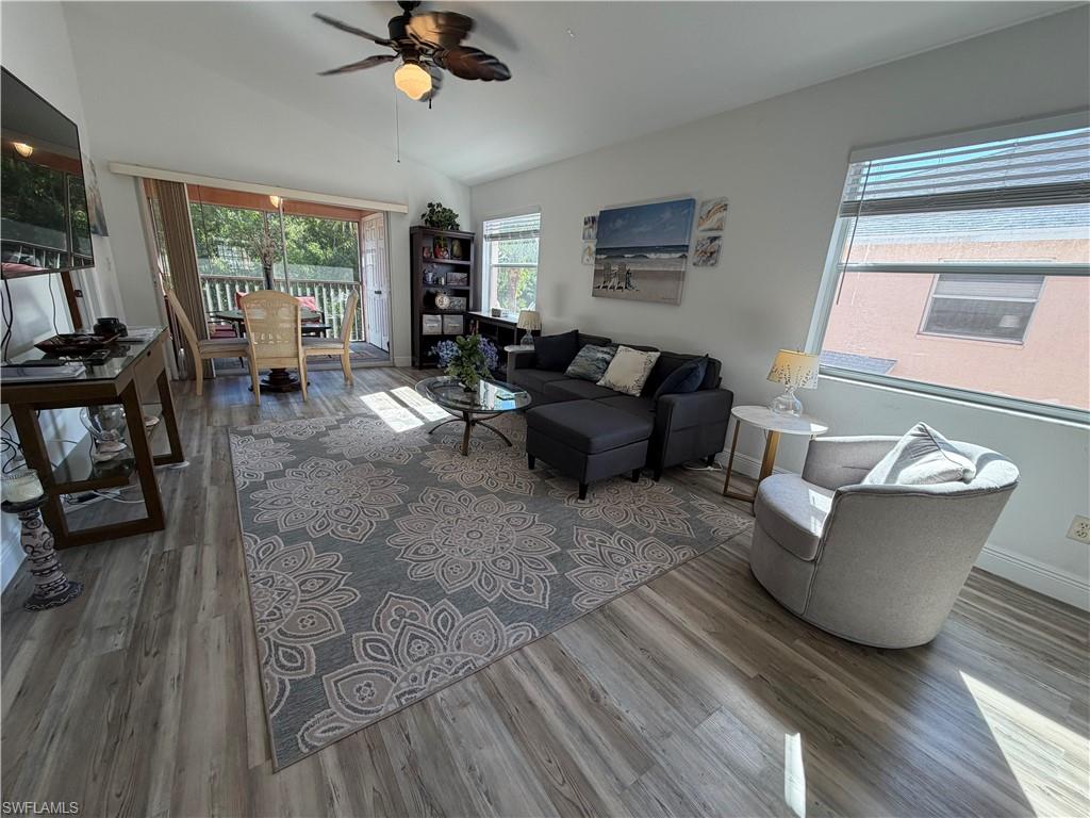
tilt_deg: -16.9
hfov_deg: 102.1
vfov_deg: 85.7
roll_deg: -2.7
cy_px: 409
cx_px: 545
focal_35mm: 14
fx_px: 441
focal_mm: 2.22
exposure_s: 1/120
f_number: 2.2
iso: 64
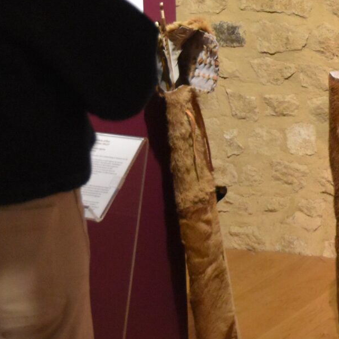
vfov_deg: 13.4
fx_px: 1429
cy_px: 41
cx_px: 426
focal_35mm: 129
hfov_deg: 13.1
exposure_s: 1/80
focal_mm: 24
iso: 3200
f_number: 4
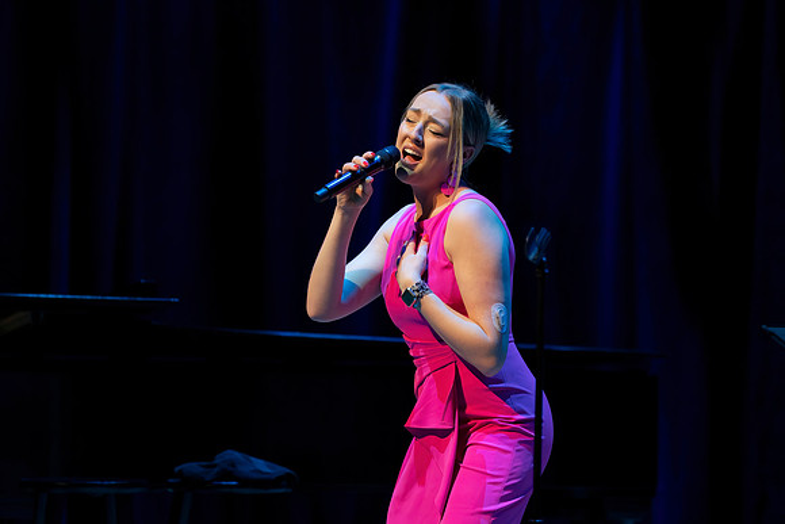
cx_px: 392
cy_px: 262
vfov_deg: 3.4
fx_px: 8724
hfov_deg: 5.2
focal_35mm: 400
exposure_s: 1/250
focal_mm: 400
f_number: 6.3
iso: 3200
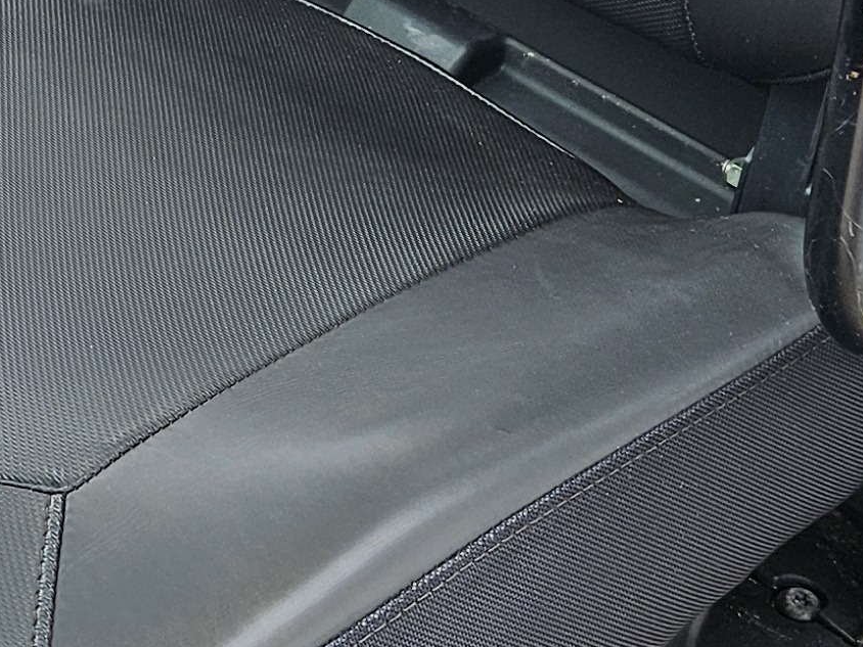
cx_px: 108
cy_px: -174
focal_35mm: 109
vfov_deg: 13.2
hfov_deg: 17.8
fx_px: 2717
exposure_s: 1/259
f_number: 1.8
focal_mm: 5.4
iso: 25
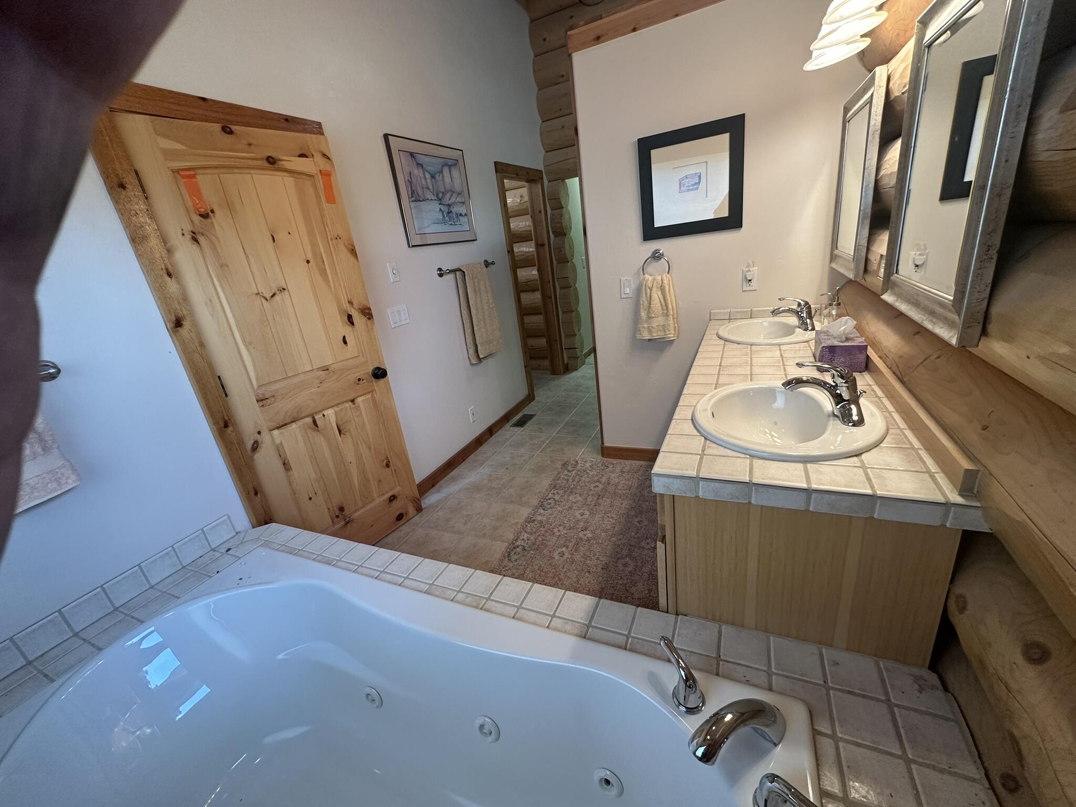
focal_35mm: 14
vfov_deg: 85.7
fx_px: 435
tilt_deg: -19.7
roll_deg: +8.0
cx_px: 538
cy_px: 404
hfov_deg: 102.1
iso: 200
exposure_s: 1/120
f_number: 2.2
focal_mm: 2.22
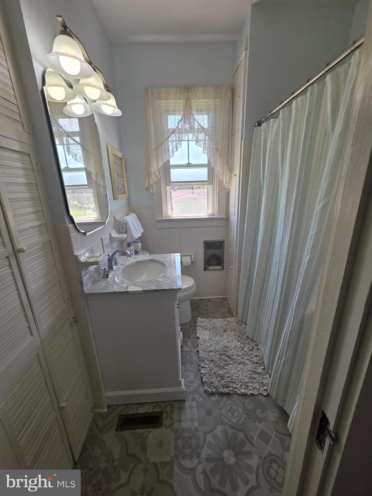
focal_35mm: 13
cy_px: 248
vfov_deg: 106.2
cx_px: 186
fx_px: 186
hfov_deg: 89.9
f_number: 1.9
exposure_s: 1/120
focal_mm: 2.2
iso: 32
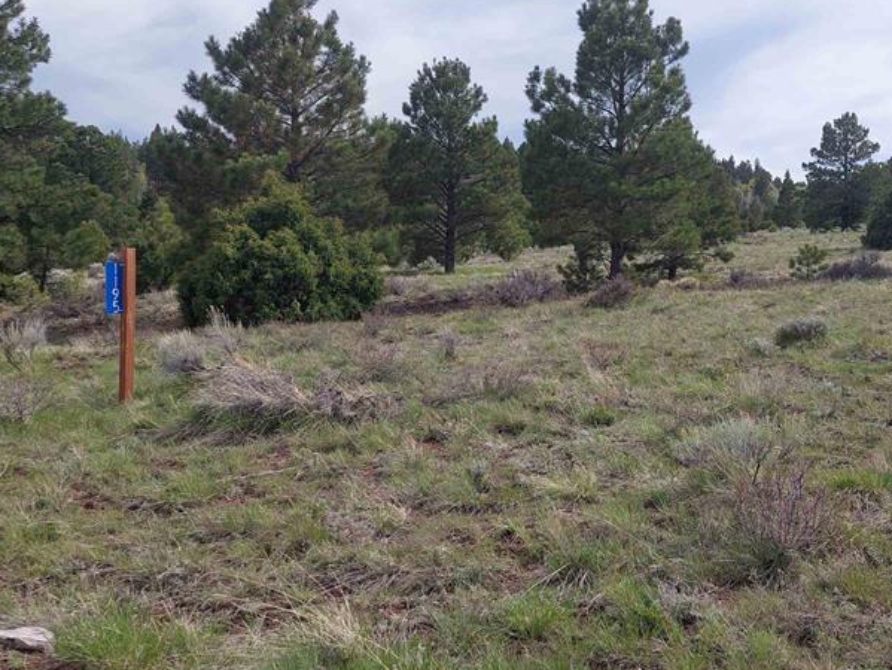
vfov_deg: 35.2
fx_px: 1057
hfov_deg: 45.2
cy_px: 326
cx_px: 581
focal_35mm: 41
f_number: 1.8
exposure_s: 1/1850
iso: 40
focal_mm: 5.23
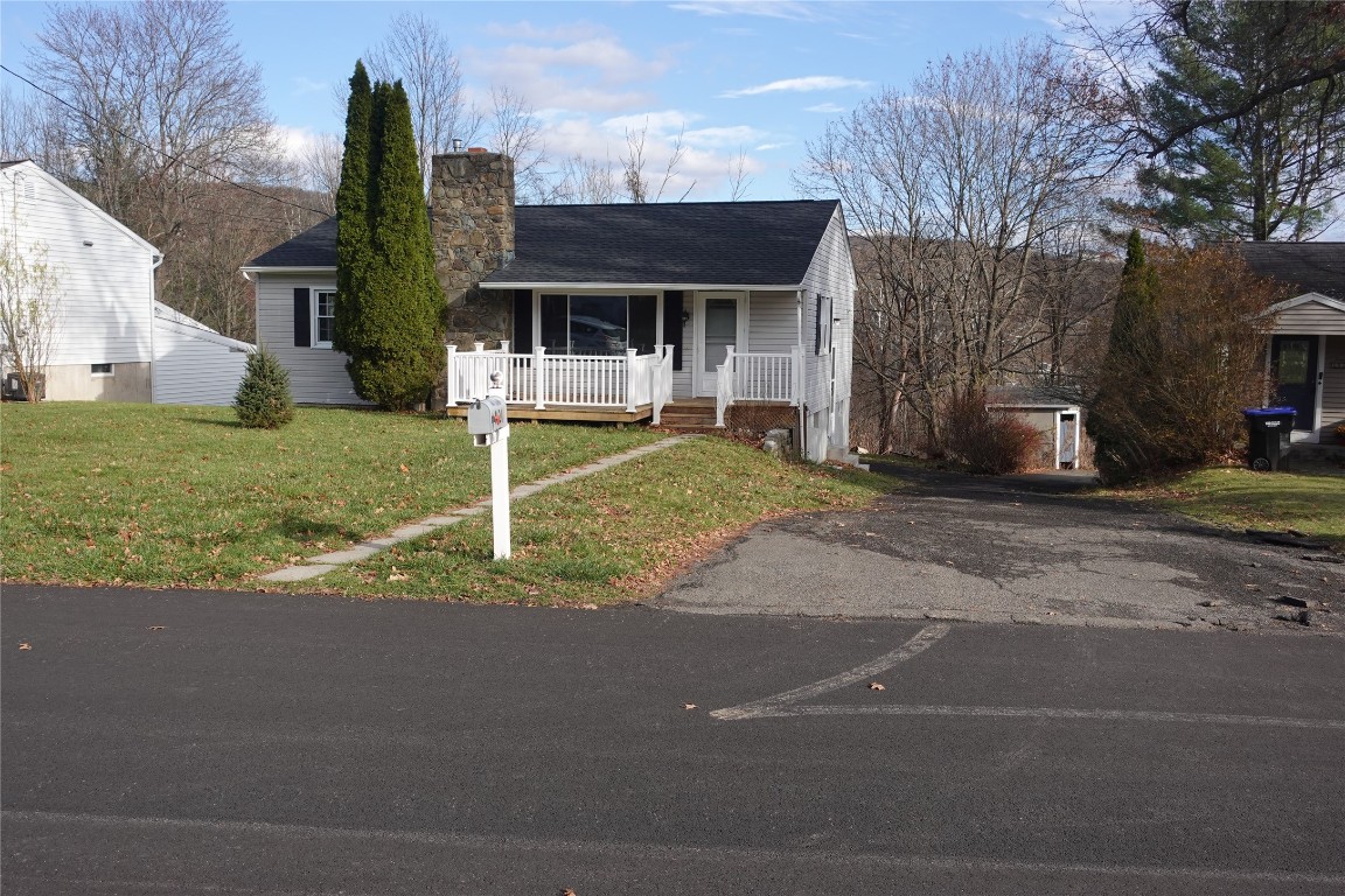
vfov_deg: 41.1
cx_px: 672
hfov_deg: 58.7
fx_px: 1195
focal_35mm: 32
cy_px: 448
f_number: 2.8
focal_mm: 12.52
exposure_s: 1/125
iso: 125
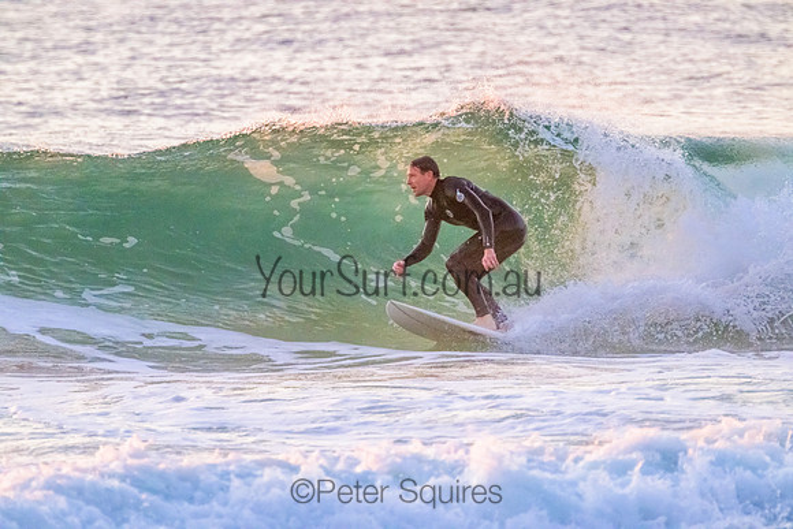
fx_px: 17626
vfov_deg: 1.7
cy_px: 264
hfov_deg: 2.6
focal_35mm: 800
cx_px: 396
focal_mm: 800
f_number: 11
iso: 11400
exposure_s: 1/800
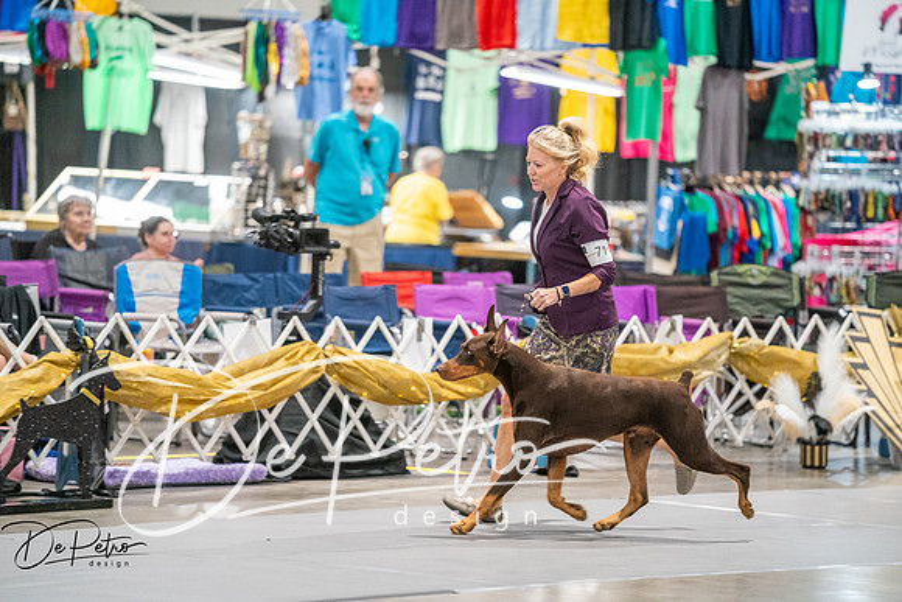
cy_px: 301
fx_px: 5012
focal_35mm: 200
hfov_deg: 10.3
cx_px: 451
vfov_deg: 6.9
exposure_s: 1/250
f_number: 2.8
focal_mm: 200
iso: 6400
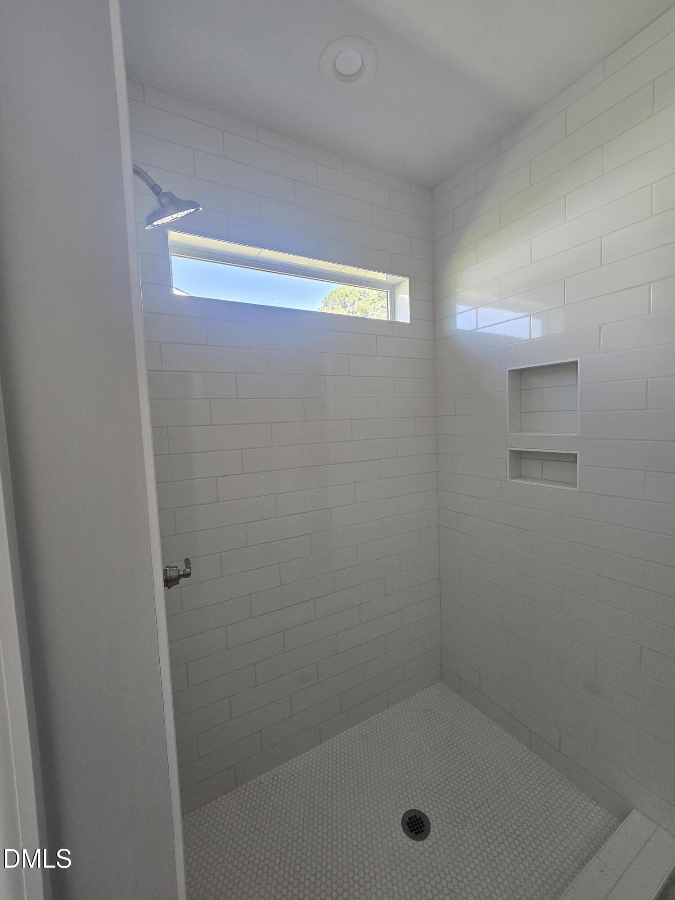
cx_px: 338
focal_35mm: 13
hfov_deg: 89.9
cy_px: 450
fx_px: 338
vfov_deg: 106.2
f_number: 2.2
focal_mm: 2.2
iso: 100
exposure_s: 1/60
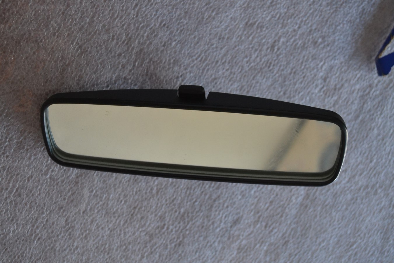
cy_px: 132
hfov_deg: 41.1
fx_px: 525
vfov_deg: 28.1
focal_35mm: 48
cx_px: 197
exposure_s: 1/60
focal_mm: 32
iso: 2000
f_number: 4.8
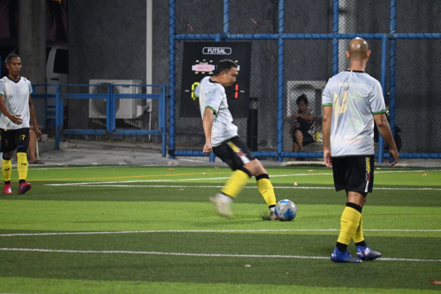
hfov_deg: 5.5
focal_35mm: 375
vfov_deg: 3.7
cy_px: 147
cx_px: 220
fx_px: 4592
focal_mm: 250
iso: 3200
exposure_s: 1/160
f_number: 6.3
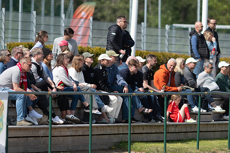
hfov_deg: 3.3
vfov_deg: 2.2
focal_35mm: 624
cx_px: 115
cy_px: 76
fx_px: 3989
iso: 110
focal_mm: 300
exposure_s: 1/2000
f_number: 3.2
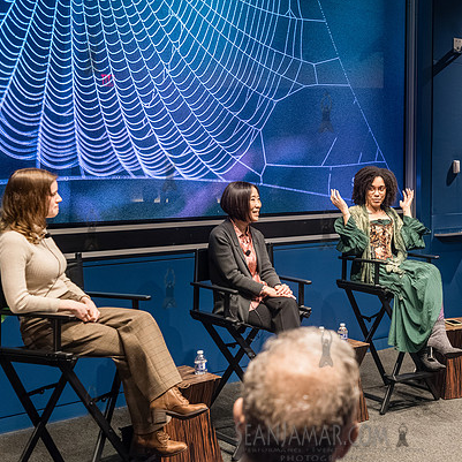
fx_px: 770
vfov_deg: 33.4
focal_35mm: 51
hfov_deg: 32.4
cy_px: 210
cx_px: 379
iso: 5000
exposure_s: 1/160
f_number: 4
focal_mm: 35
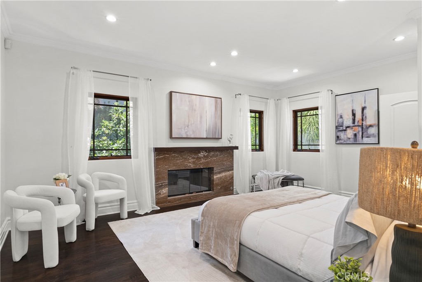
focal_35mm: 20
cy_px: 141
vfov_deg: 61.9
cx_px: 211
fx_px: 234
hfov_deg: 84.0
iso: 250
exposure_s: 1
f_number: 8
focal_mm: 20
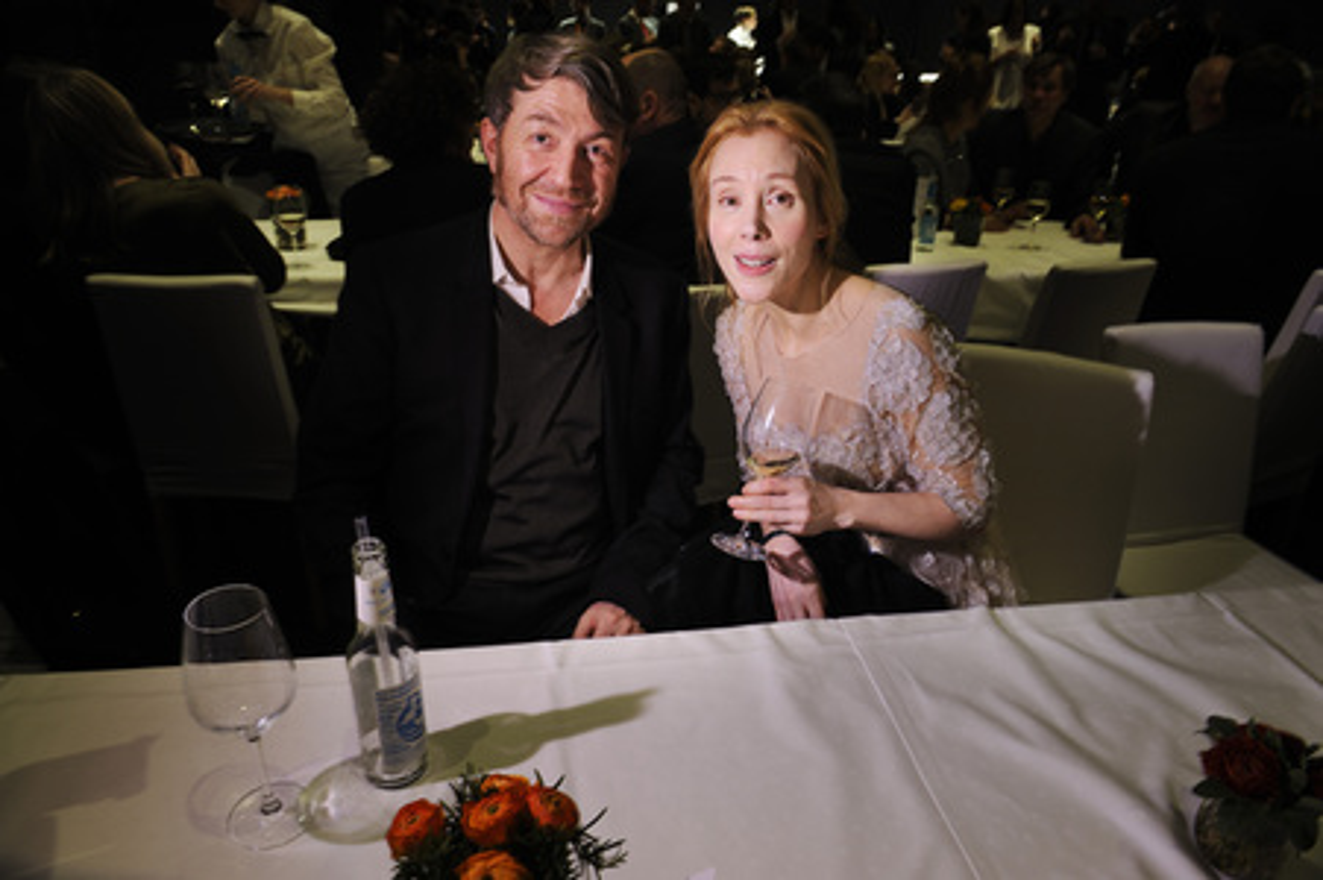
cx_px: 662
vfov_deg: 53.1
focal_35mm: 24
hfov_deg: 73.8
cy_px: 440
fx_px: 881
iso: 400
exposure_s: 1/25
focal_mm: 24
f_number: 4.5
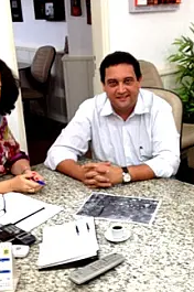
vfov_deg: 36.2
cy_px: 163
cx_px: 127
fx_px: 446
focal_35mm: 55
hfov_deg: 24.5
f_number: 2.4
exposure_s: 1/20
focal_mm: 4.28
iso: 100
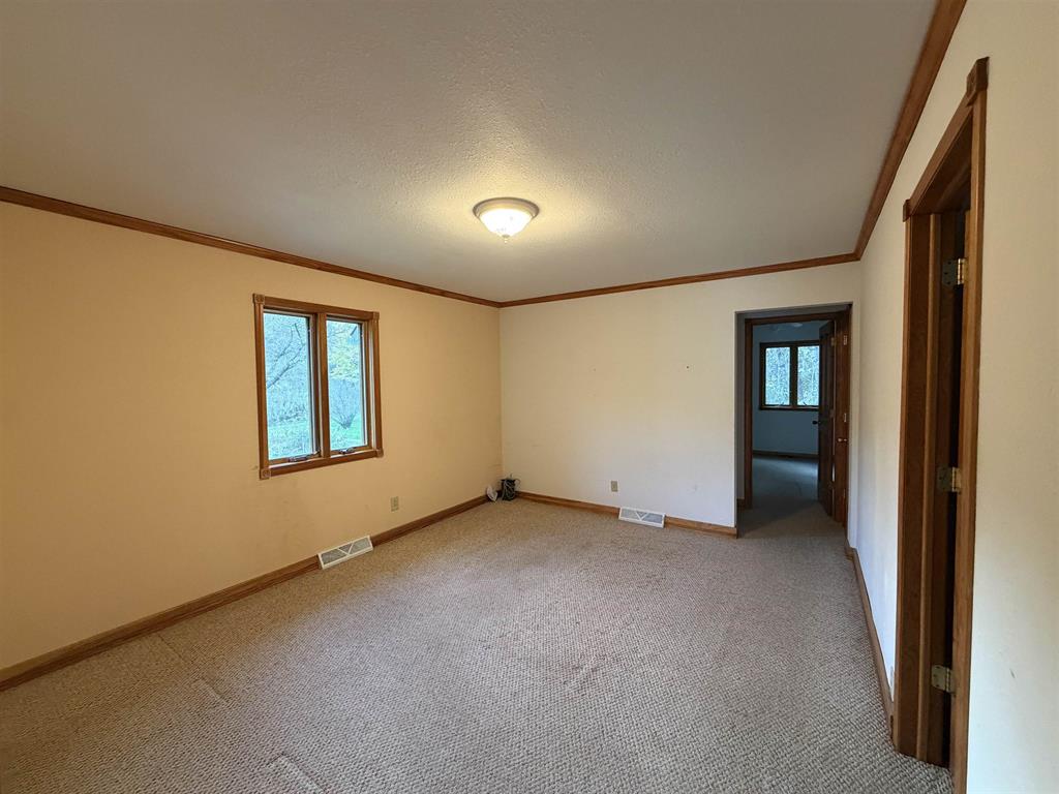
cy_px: 397
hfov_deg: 102.1
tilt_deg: -3.1
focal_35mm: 14
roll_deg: +1.4
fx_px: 428
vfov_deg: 85.7
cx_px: 530
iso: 400
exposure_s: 1/60
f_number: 2.2
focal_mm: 2.22
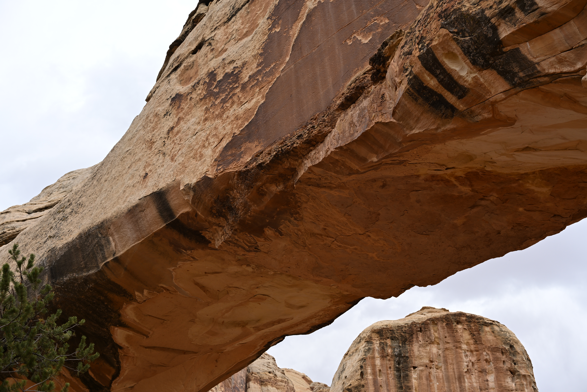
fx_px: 815
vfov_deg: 27.0
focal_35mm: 50
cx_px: 294
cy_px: 196
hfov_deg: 39.6
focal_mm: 50
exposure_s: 1/250
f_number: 5.6
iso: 140
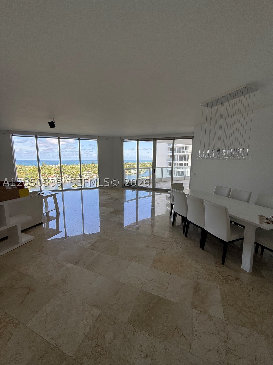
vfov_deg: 102.1
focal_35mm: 14
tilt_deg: -8.3
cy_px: 182
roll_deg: -0.7
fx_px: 147
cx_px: 136
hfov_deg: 85.7
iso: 64
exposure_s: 1/99
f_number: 2.2
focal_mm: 2.22
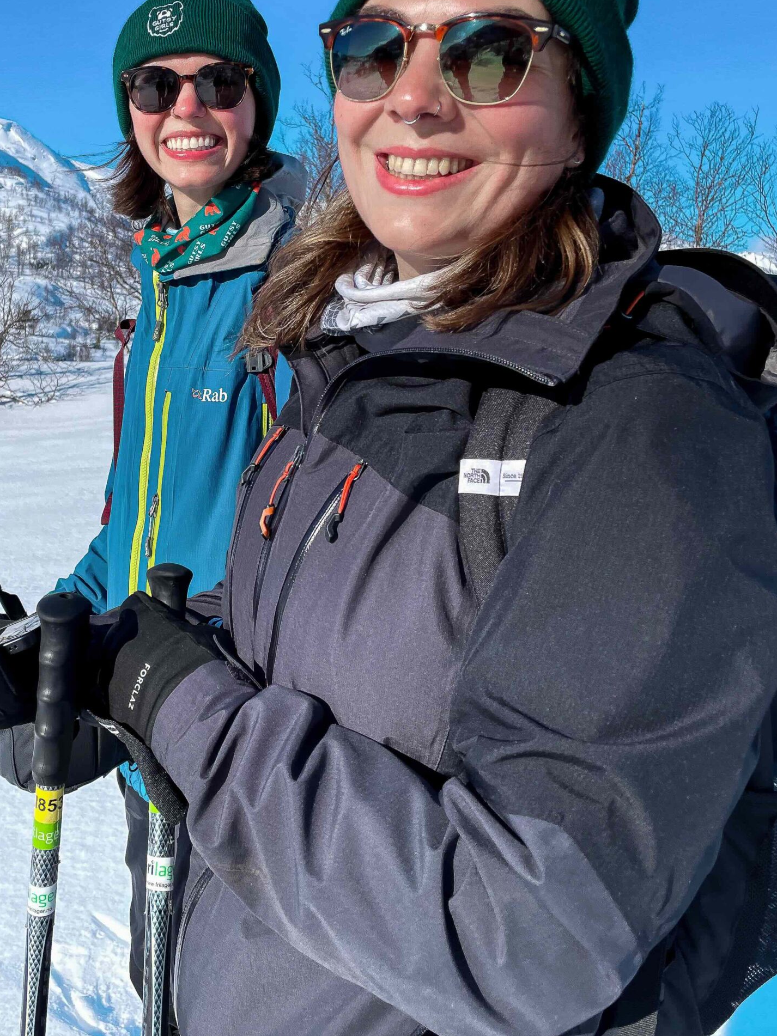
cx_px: 259
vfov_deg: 52.5
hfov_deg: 40.2
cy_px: 454
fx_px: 1048
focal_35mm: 35
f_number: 1.6
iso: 32
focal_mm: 4.2
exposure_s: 1/4000
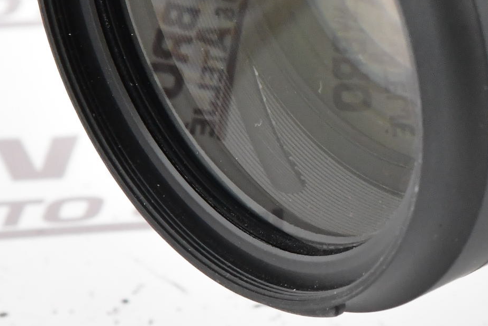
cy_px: -118
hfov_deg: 3.8
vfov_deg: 2.6
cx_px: 774
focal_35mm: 537
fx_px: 7280
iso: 2500
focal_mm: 120
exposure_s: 1/200
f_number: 11
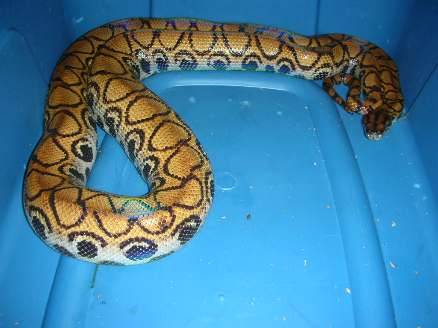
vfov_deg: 40.7
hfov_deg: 52.6
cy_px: 164
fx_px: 443
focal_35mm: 35
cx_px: 219
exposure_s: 1/60.1
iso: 50
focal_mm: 5.8
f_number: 3
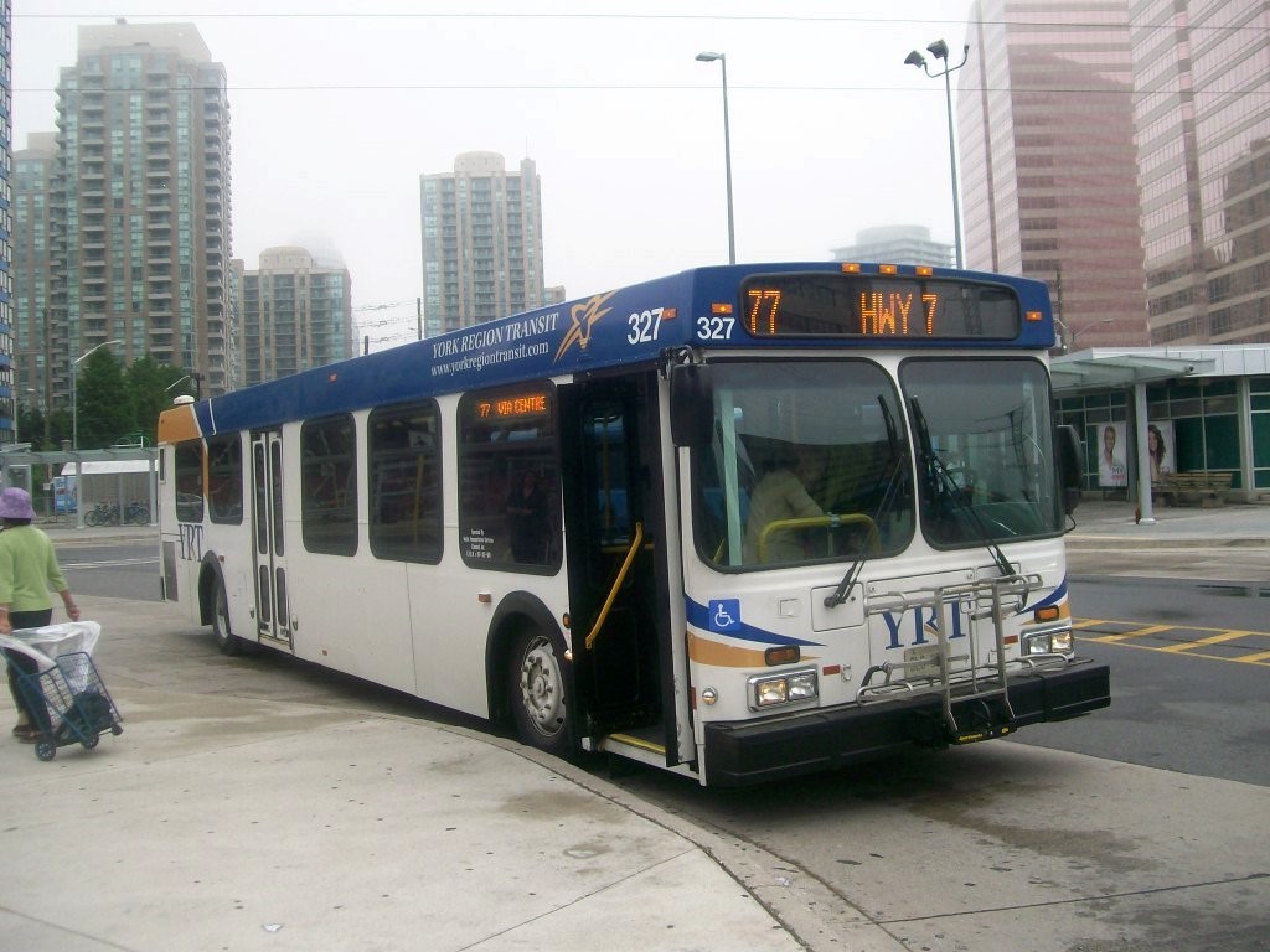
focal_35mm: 36
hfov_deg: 51.4
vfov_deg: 39.7
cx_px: 635
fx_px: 1321
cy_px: 476
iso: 80
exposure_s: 1/628
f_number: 2.7
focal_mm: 6
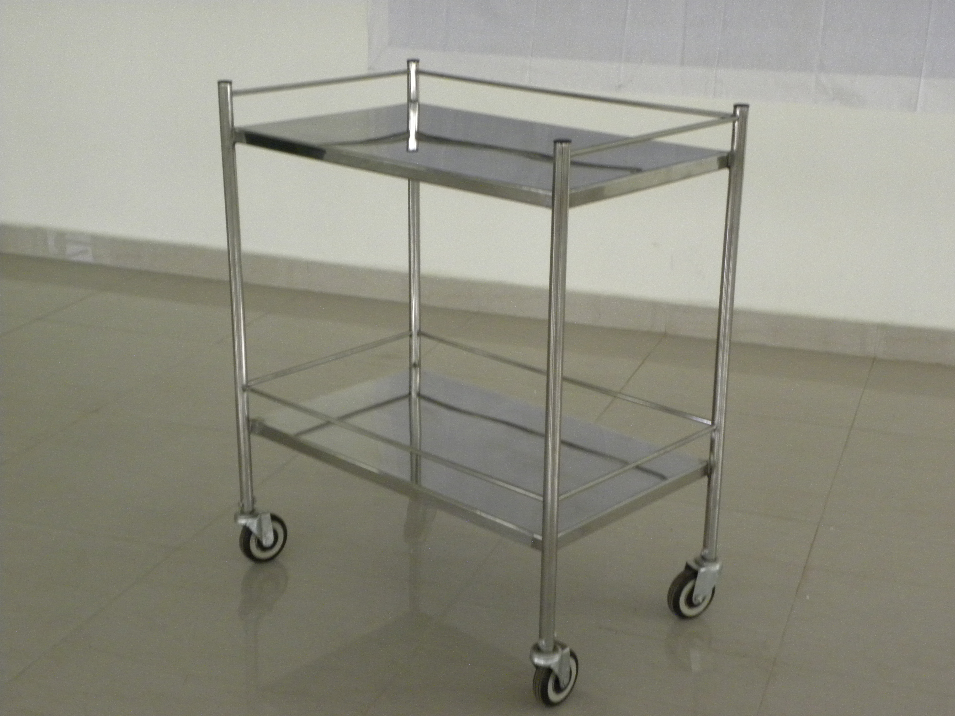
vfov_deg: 28.0
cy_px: 358
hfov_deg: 36.8
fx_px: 1435
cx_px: 478
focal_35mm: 52
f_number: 3.5
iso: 400
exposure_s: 1/35.8
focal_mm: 9.2
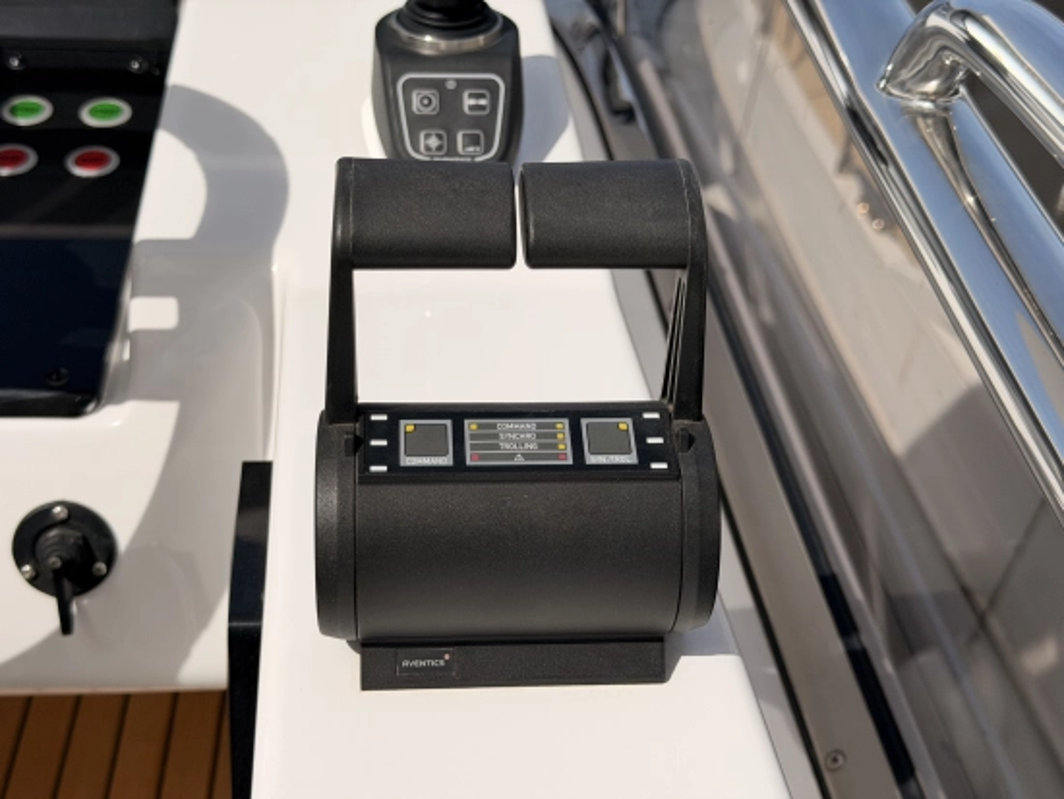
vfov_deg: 30.3
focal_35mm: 48
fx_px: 1476
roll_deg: -2.4
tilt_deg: -32.4
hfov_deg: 39.6
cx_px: 532
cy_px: 400
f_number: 1.78
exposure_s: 1/11364
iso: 64
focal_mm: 6.76
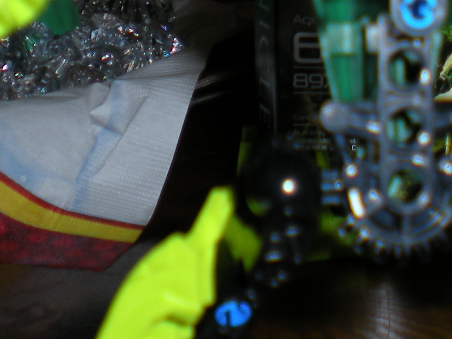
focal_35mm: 125
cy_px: -144
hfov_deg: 15.5
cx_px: 429
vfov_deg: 11.4
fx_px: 1632
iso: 64
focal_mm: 6.3
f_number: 3.1
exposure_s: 1/60
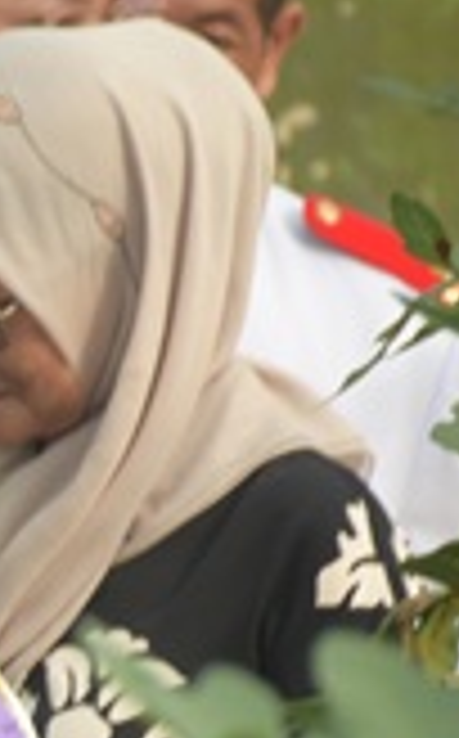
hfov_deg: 2.2
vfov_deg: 3.6
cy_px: 778
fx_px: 11828
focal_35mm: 589
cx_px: -495
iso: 250
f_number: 5.6
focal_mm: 105
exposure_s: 1/250
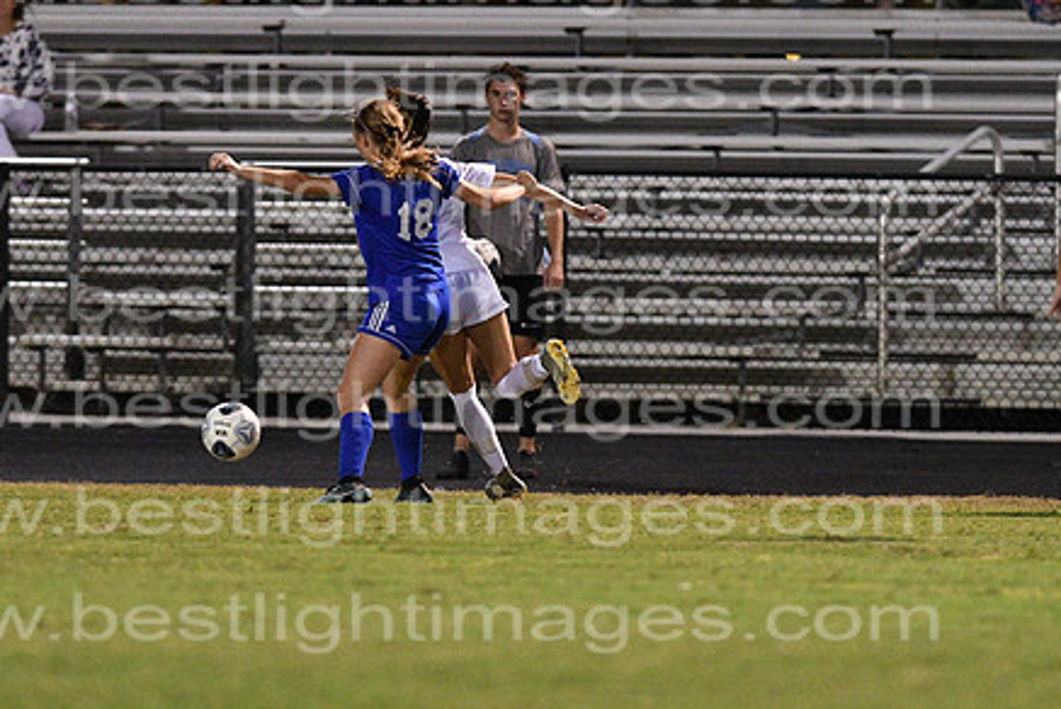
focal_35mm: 597
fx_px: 17606
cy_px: 251
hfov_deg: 3.5
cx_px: 391
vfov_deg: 2.3
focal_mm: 300
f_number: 3.5
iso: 10000
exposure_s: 1/640
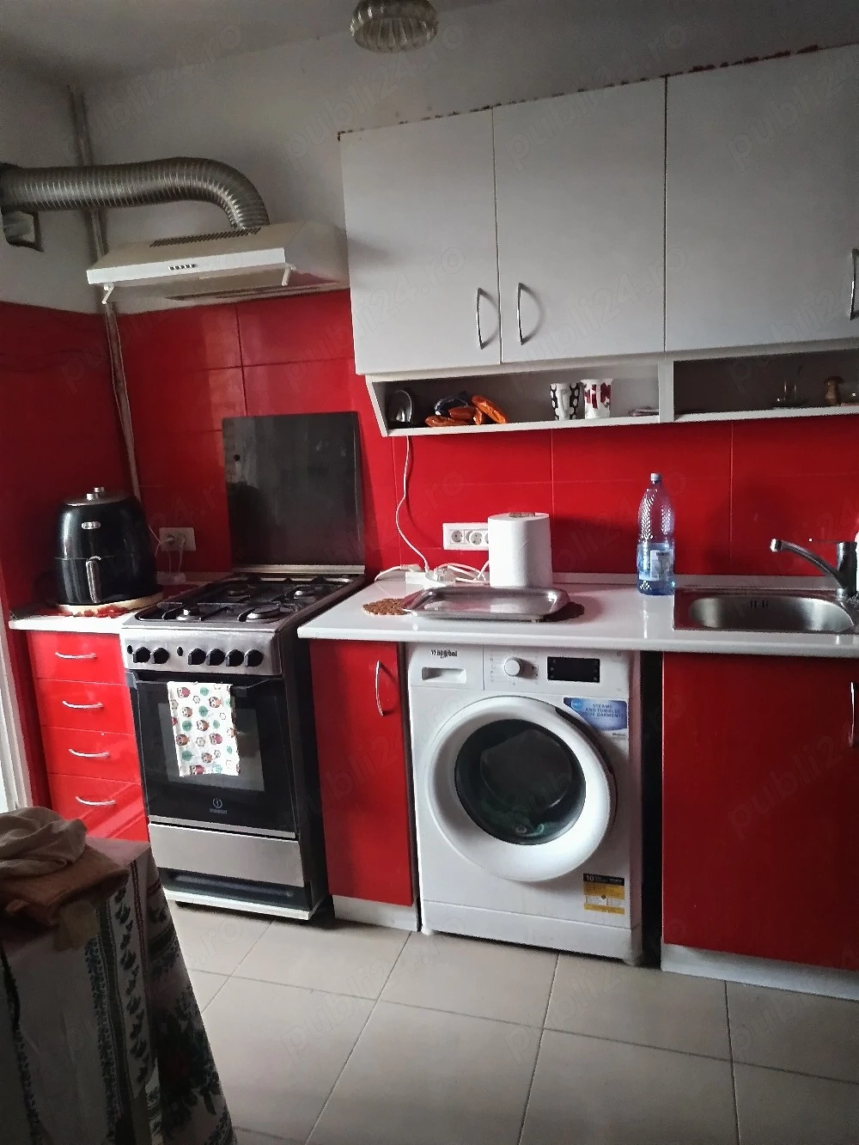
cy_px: 572
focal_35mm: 24
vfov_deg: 71.6
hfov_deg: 56.8
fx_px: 794
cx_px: 430
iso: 5128
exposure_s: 1/16.7
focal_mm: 5.31
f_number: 1.7
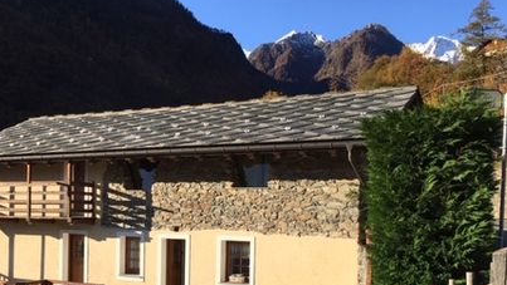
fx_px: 632
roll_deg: -1.2
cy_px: 225
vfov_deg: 25.1
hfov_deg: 42.7
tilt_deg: -0.9
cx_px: 146
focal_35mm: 47
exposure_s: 1/1183
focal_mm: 4.15
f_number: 2.2
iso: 25
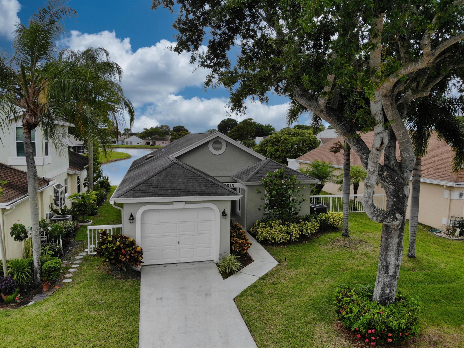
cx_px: 232
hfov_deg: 71.6
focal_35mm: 24
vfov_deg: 56.8
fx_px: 322
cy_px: 174
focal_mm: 4.5
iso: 100
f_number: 2.8
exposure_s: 1/574
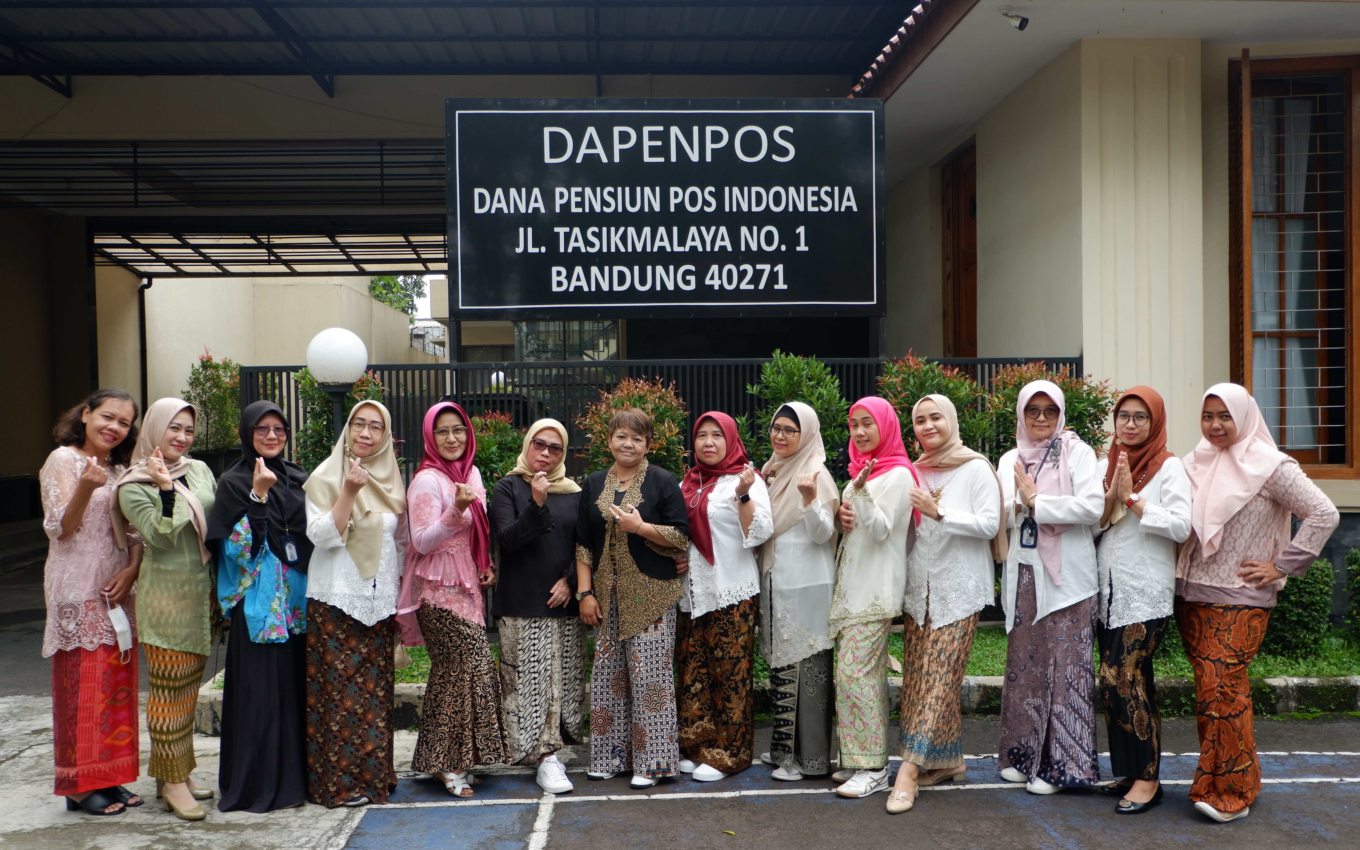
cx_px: 682
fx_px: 1260
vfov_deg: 37.3
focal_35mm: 34
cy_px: 453
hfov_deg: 56.7
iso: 200
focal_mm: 22.2
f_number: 4
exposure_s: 1/250
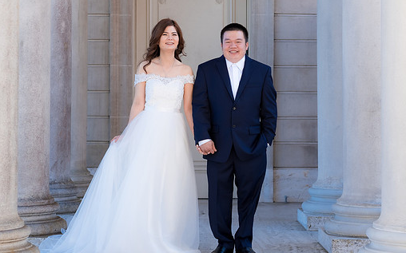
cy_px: 103
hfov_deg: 19.8
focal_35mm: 105
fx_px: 1161
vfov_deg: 12.4
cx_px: 173
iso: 160
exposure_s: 1/400
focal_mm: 56
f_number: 2.8
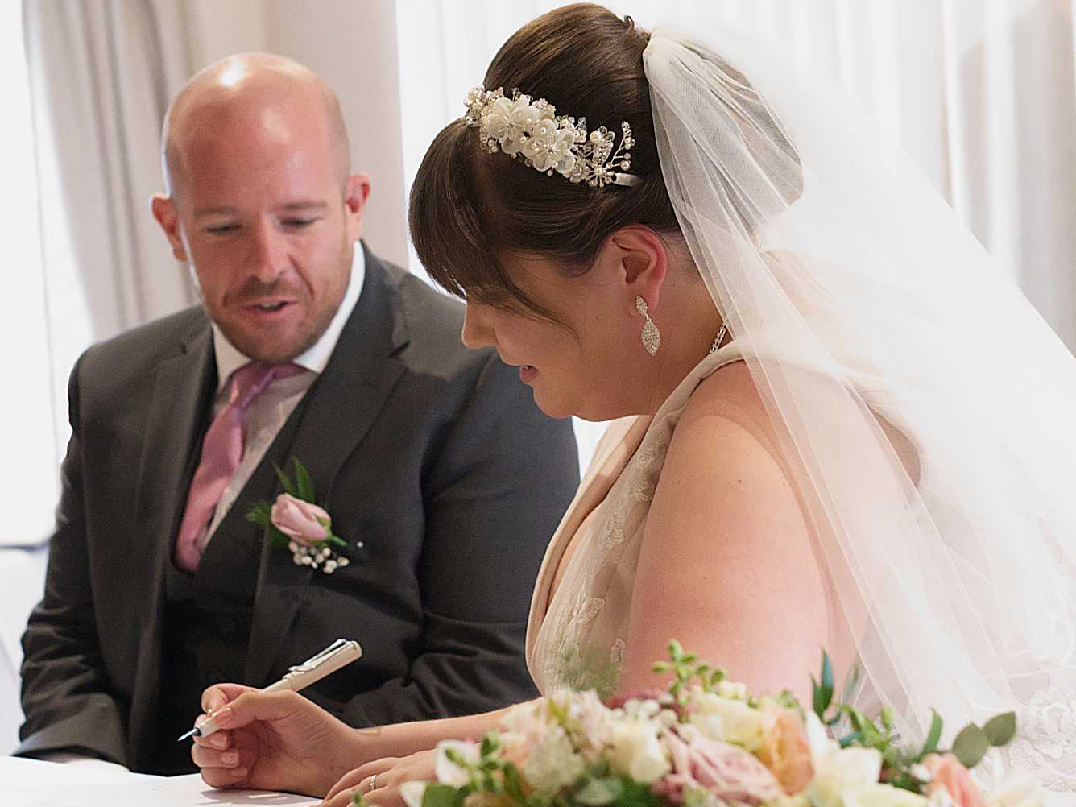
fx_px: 1958
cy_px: 543
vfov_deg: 23.2
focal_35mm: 63
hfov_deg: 30.7
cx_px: 627
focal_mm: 35
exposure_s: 1/160
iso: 8000
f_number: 3.5
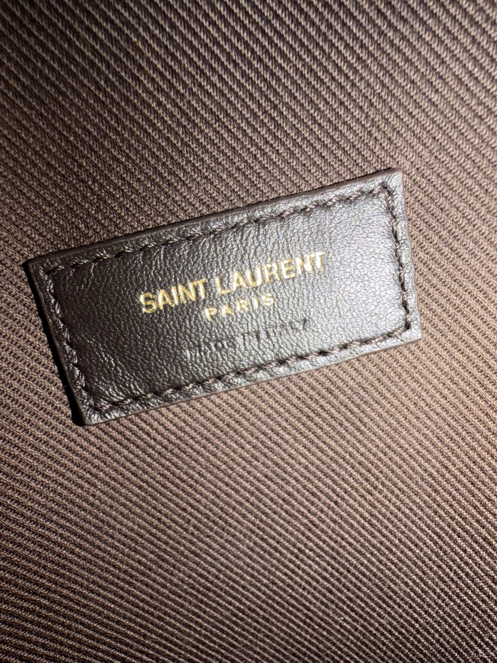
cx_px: 248
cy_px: 332
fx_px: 459
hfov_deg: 56.8
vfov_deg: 71.6
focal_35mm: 24
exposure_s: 1/60
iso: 20
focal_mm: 2.22
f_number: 2.2
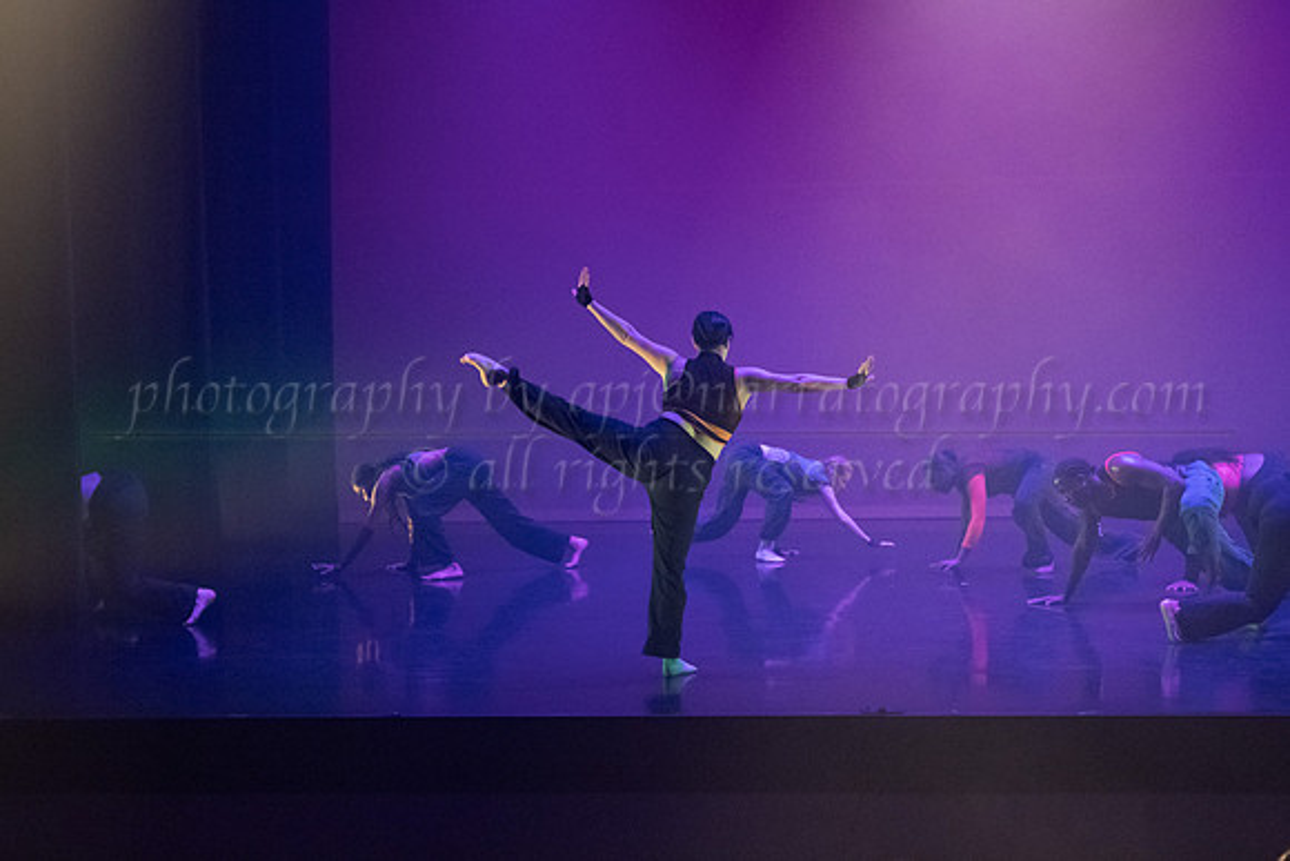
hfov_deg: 26.4
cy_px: 467
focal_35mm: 77
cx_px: 699
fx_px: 2751
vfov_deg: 17.8
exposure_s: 1/320
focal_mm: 59
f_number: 2.8
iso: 4000
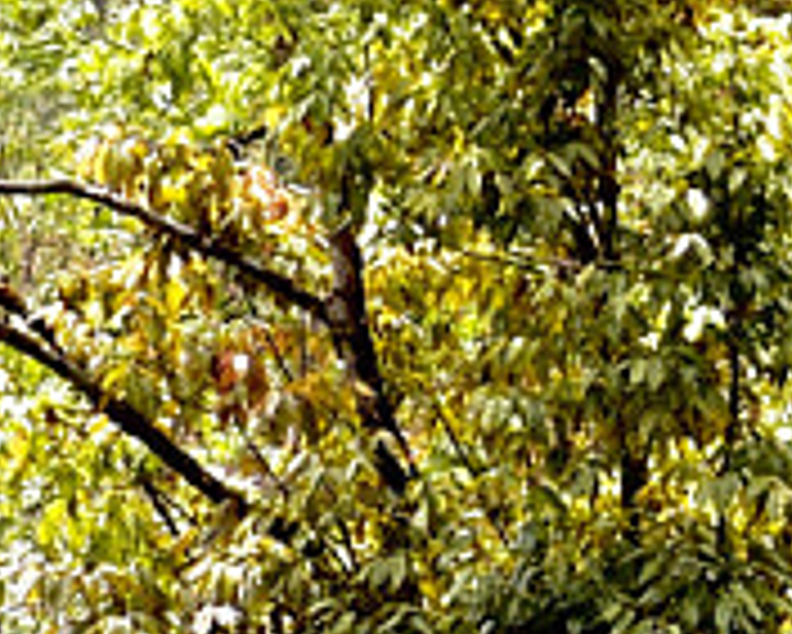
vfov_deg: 2.7
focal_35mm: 564
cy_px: 400
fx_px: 13228
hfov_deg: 3.3
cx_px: -2268
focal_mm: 44
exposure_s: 1/320
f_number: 4
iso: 100
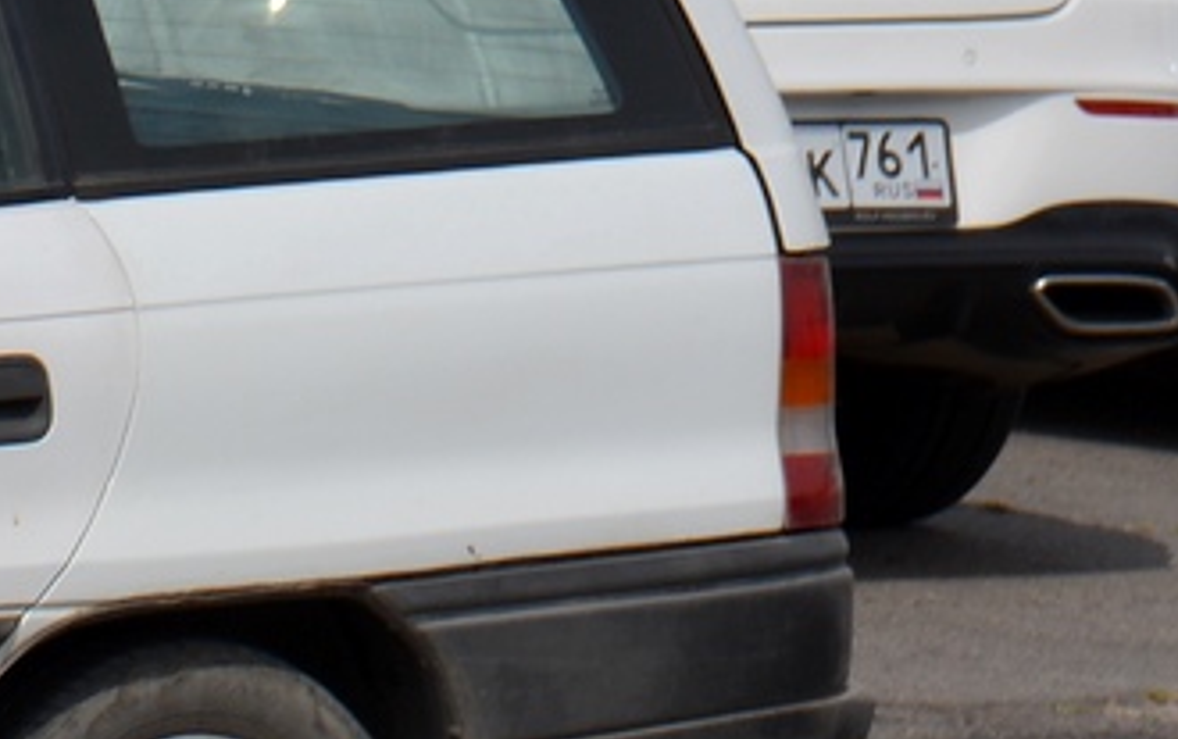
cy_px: -45
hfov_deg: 2.9
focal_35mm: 728
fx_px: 23406
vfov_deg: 1.8
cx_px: -1421
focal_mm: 105
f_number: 9
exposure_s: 1/320
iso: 100
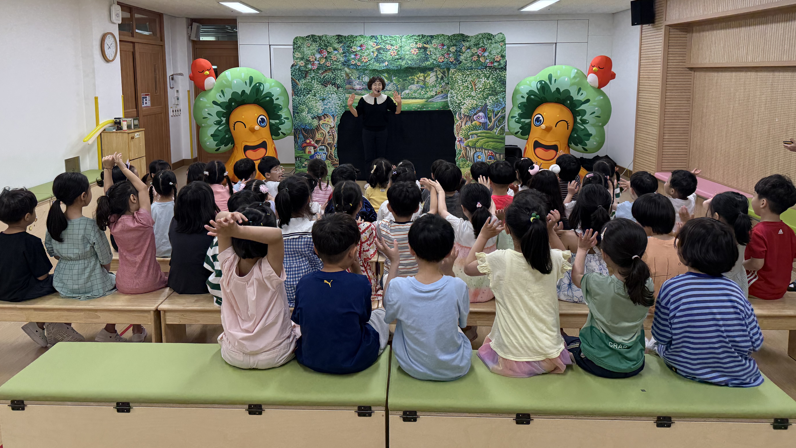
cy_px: 147
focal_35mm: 27
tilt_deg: -6.2
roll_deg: +0.0
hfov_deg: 69.8
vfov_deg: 42.3
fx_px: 570
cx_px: 386
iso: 200
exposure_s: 1/205
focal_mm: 6.76
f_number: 1.78
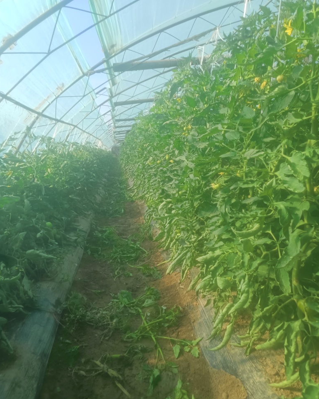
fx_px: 330
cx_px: 156
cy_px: 200
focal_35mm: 28
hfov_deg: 51.5
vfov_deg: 62.2
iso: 100
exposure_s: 1/454
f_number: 1.8
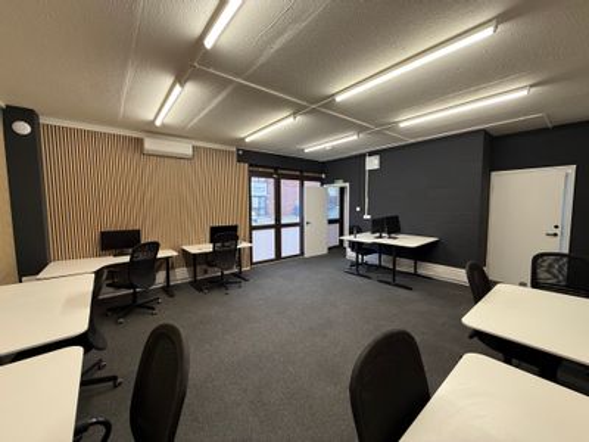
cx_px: 294
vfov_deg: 85.7
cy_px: 221
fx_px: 238
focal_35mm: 14
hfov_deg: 102.1
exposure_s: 1/100
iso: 160
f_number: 2.2
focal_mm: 2.22
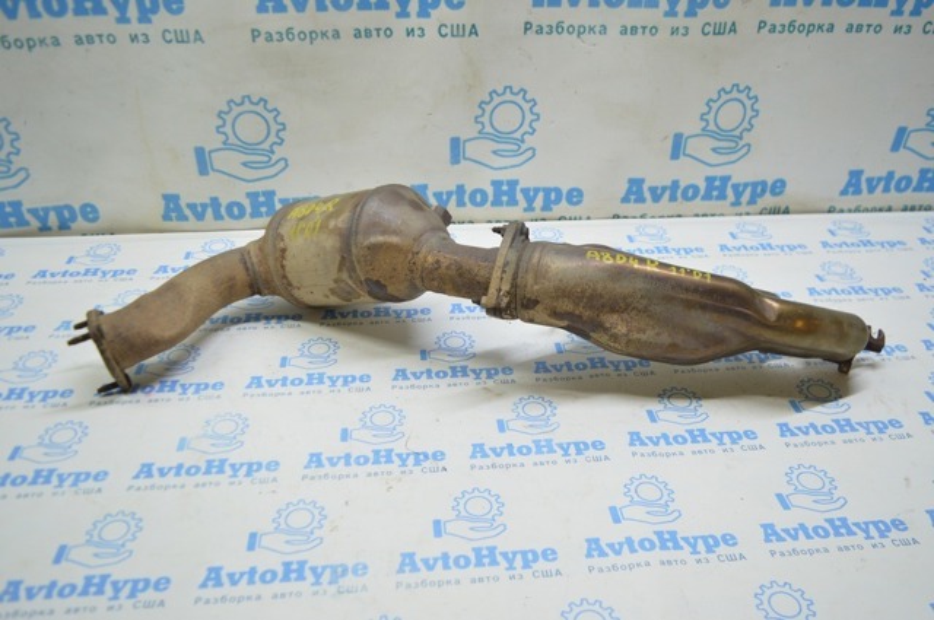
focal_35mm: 30
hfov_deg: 62.0
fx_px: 777
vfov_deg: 43.5
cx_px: 467
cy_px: 310
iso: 400
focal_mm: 20
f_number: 3.8
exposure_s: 1/60
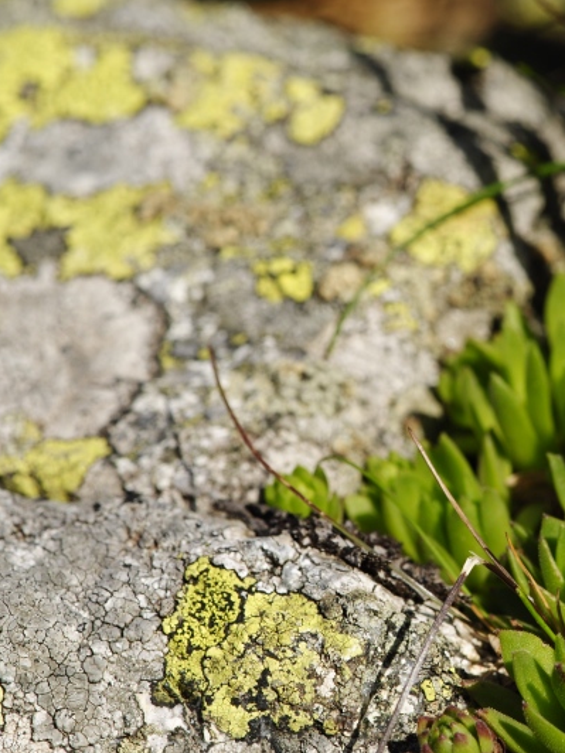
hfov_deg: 8.0
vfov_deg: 10.7
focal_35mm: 185
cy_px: 376
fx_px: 4020
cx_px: 537
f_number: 9
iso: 100
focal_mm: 85
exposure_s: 1/250
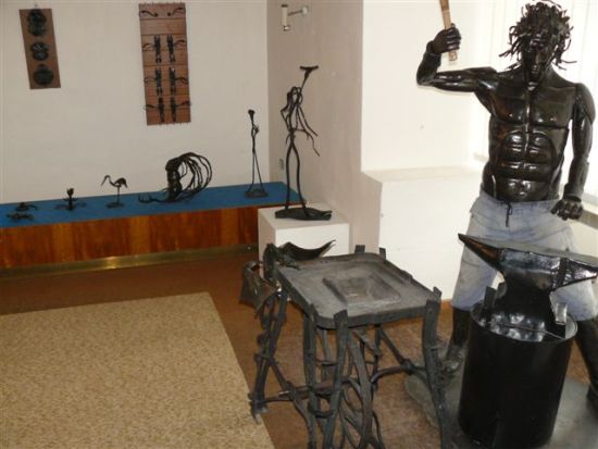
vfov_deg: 39.7
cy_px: 224
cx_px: 299
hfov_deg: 51.3
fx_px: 622
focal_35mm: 36
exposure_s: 1/30
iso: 200
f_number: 2.8
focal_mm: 6
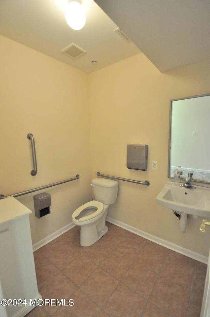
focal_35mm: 15
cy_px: 158
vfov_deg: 100.5
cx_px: 105
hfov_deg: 77.1
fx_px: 132
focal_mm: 10
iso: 3200
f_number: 5
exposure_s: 1/100
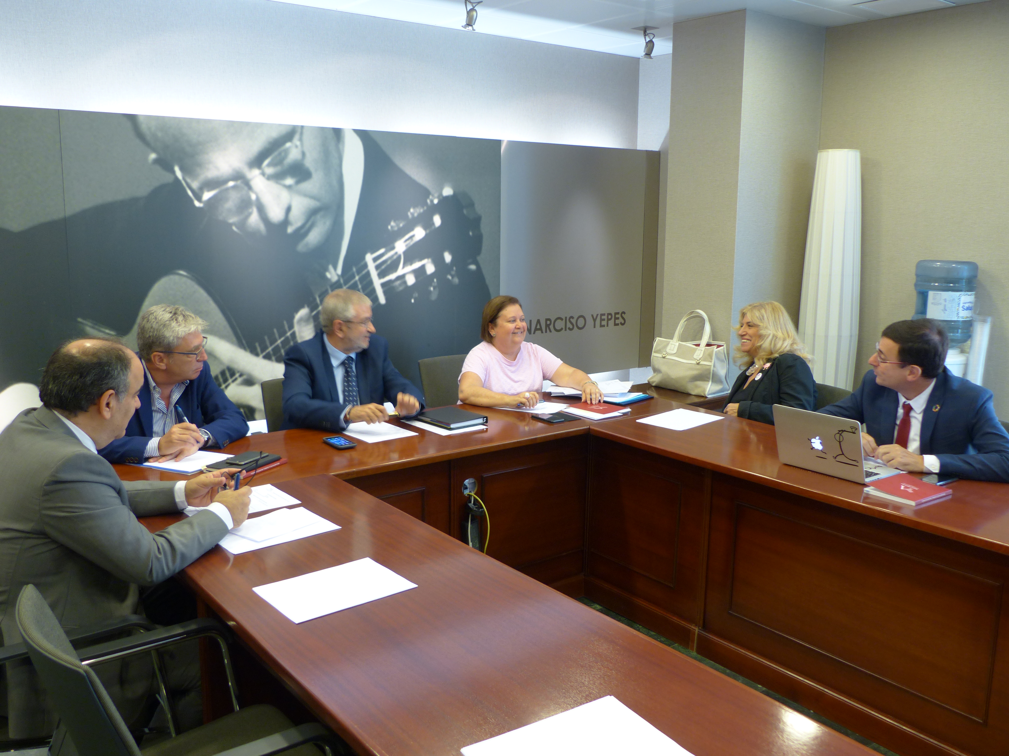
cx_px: 504
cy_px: 378
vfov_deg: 46.8
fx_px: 874
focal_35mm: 30
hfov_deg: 60.0
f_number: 2.8
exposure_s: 1/20
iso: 100
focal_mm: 5.5
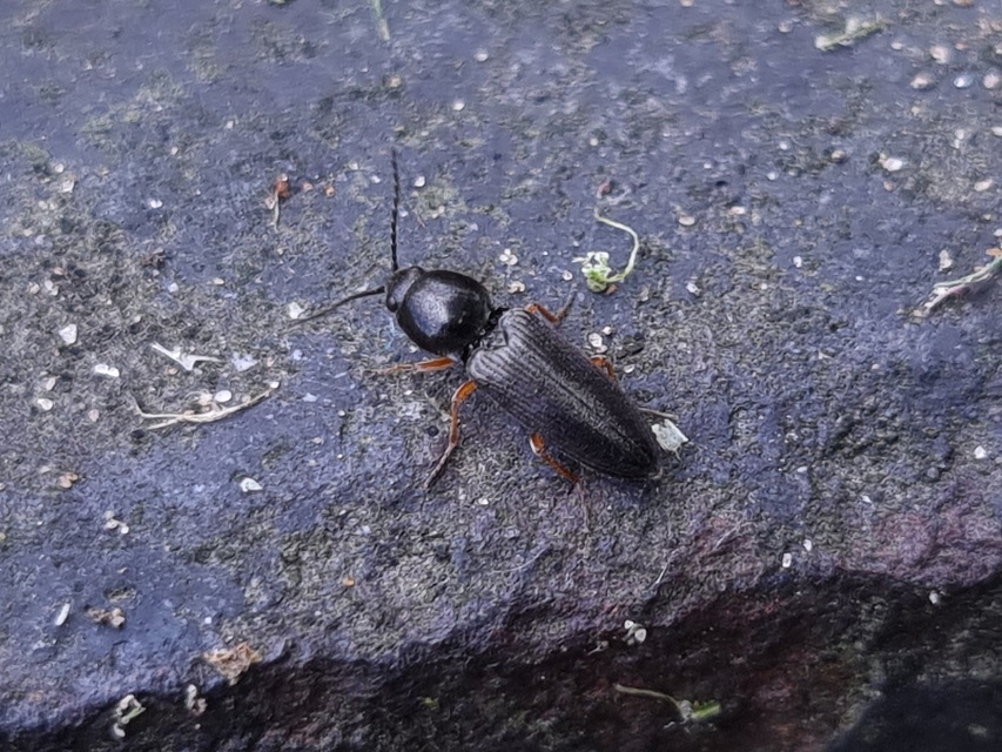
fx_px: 753
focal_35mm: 26
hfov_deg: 67.3
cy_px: 376
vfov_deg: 53.1
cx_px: 501
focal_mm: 5.4
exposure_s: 1/200
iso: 50
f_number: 1.8
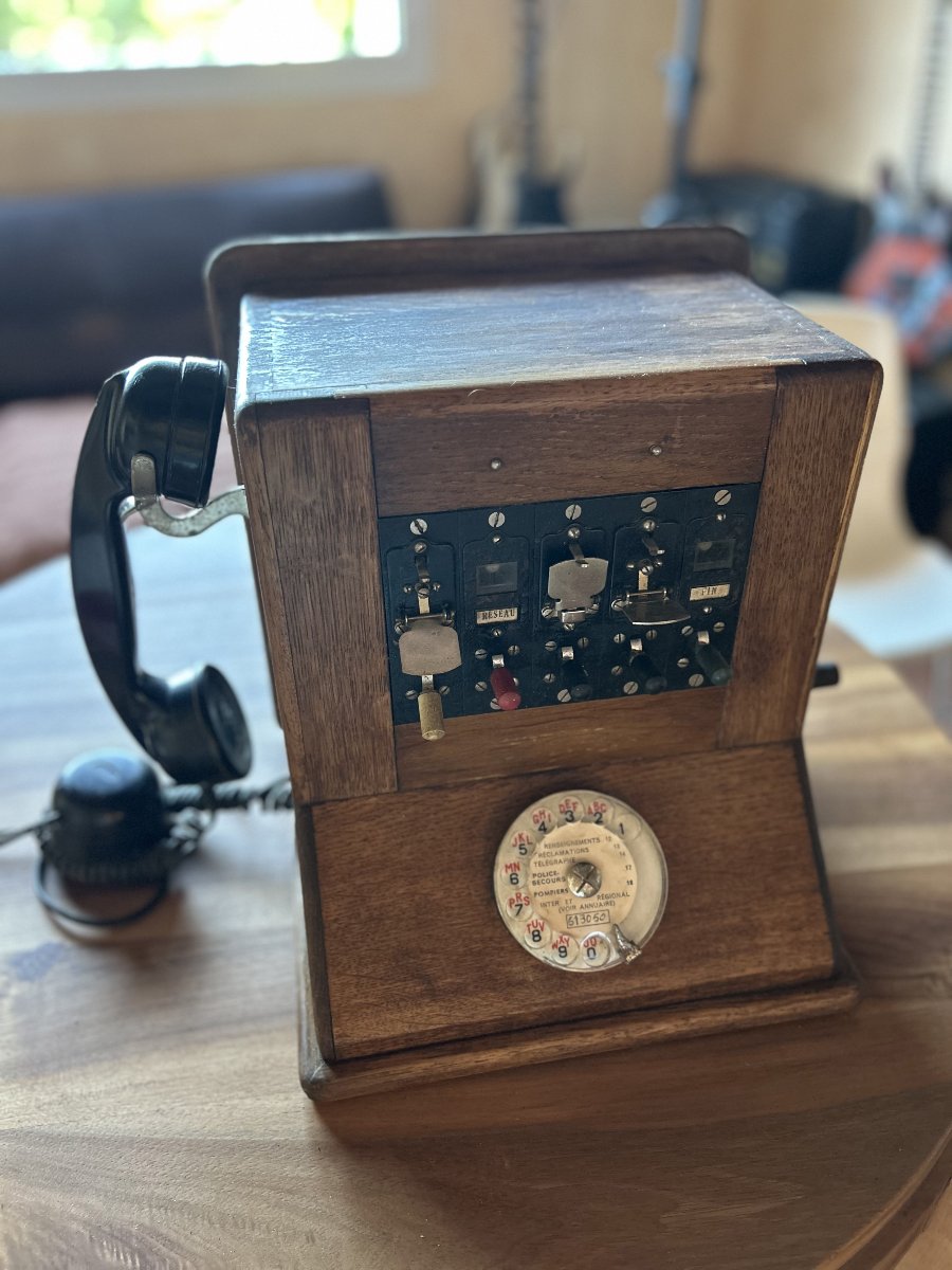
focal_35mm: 26
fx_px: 953
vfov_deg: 67.3
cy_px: 635
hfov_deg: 53.1
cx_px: 476
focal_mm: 5.7
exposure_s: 1/60
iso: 400
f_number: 1.5
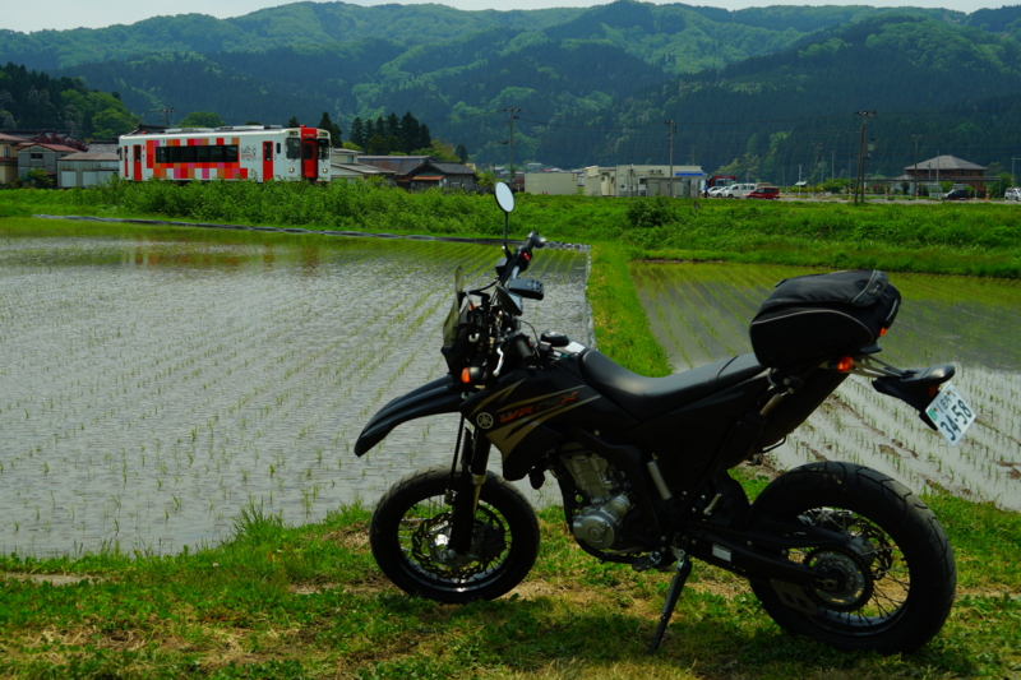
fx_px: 1446
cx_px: 510
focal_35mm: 51
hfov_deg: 38.9
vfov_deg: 26.5
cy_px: 340
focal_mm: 34
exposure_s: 1/750
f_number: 6.7
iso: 100
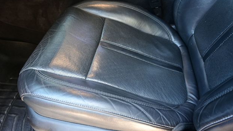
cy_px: 70
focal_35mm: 26
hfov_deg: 71.9
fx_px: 161
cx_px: 120
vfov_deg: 44.3
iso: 500
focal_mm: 16
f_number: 3.5
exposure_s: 1/25
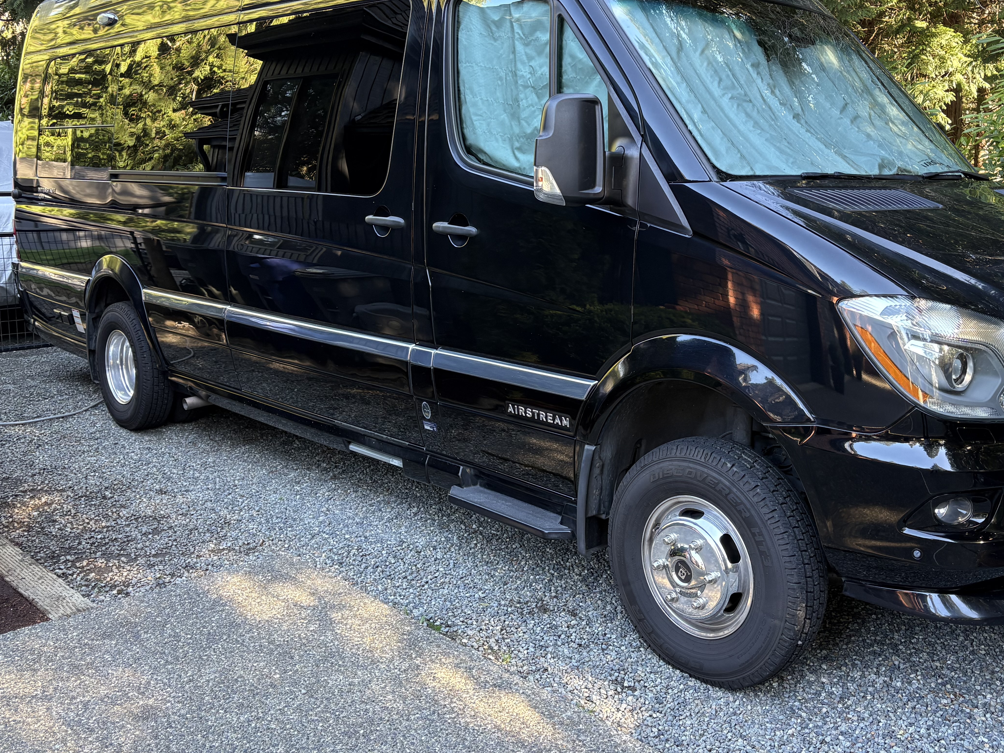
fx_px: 1044
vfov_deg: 39.5
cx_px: 607
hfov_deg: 51.0
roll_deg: +0.4
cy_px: 312
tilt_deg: -8.6
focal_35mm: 36
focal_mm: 5.96
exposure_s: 1/122
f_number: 1.6
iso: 125
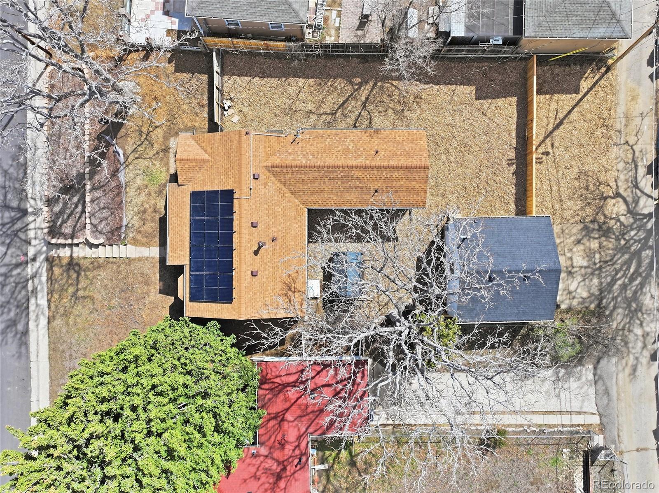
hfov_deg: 71.6
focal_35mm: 24
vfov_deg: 56.8
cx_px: 330
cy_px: 246
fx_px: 457
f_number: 2.8
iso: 100
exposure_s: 1/1000
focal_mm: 12.3
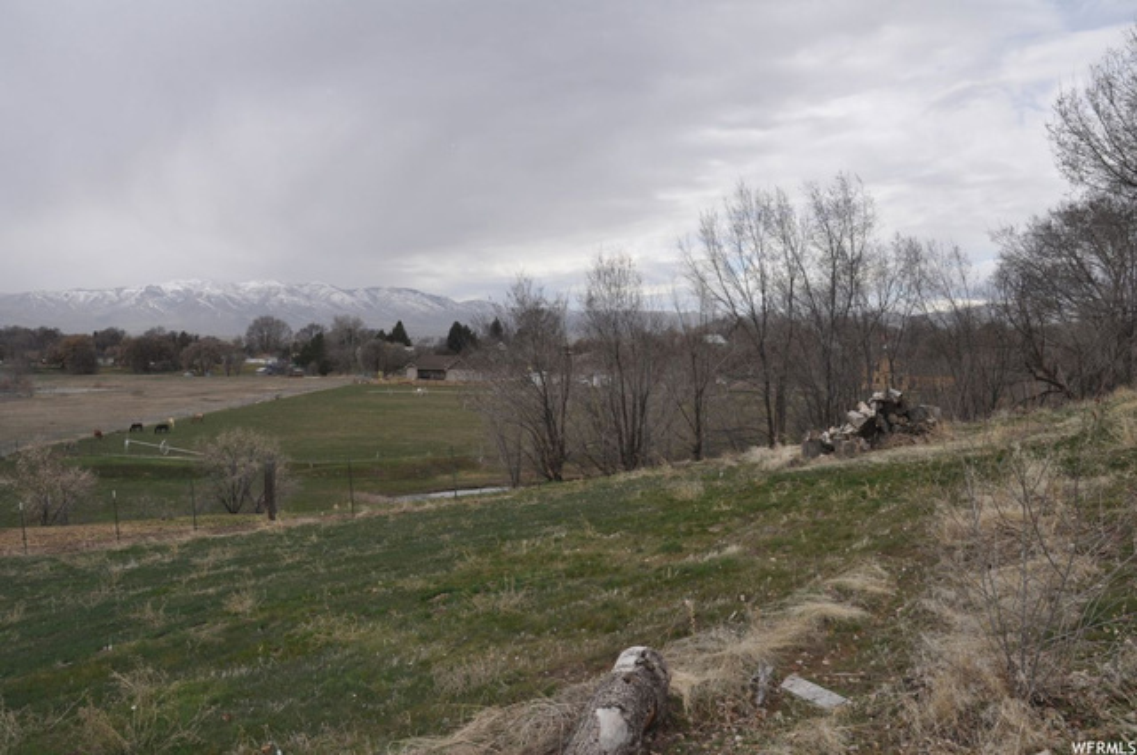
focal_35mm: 27
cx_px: 568
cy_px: 378
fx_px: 852
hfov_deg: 67.4
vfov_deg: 47.8
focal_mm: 18
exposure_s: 1/200
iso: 200
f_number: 10
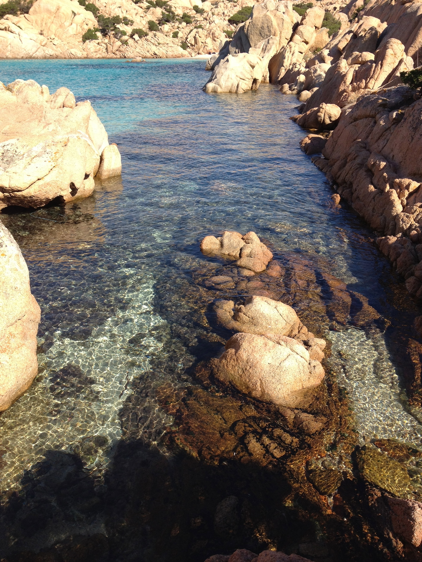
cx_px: 211
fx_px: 569
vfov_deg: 52.6
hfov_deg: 40.7
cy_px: 281
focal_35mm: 35
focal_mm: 4.28
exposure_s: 1/1151
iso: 64
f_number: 2.4
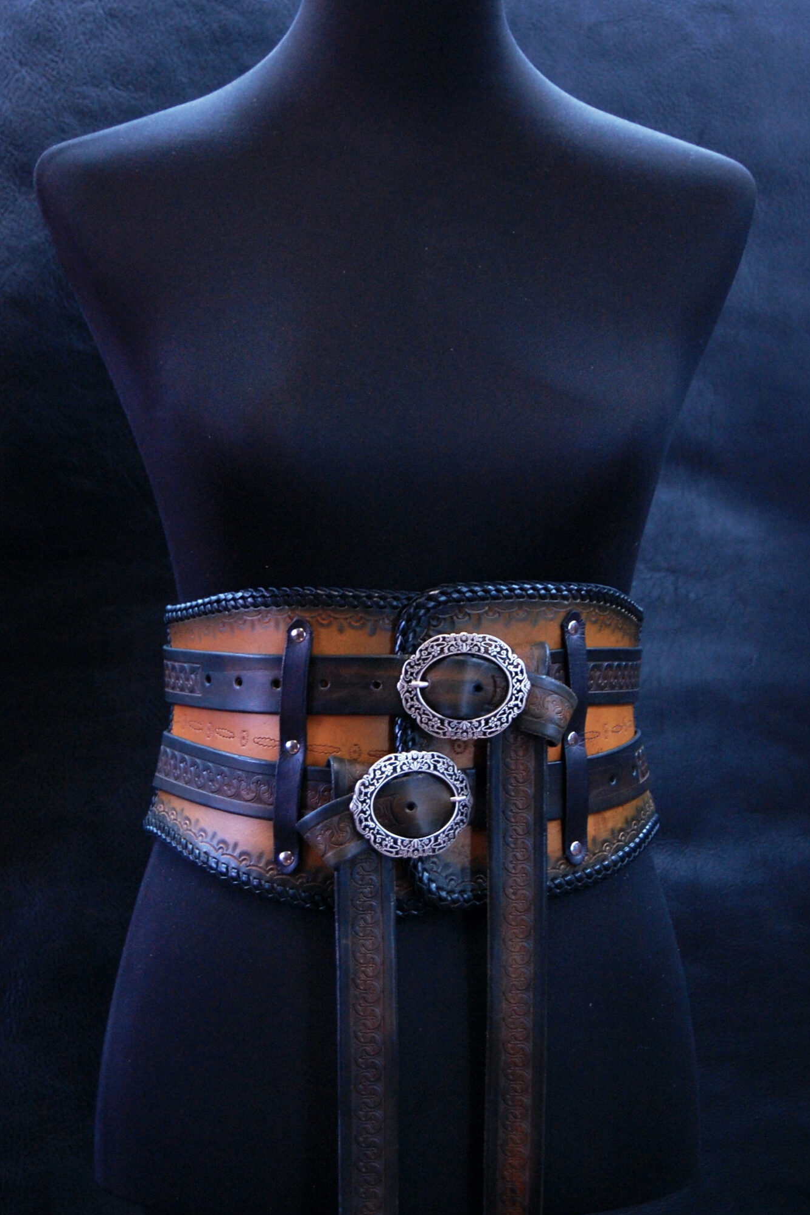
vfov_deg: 27.7
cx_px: 391
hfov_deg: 18.7
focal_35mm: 73
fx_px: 2464
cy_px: 574
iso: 800
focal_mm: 38
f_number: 5
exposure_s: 1/20
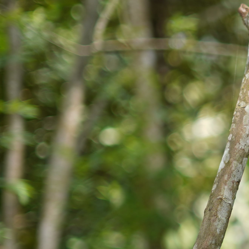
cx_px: 540
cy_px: 209
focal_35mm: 191
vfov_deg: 9.1
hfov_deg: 8.6
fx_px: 1554
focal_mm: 50
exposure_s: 1/160
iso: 50
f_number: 1.8
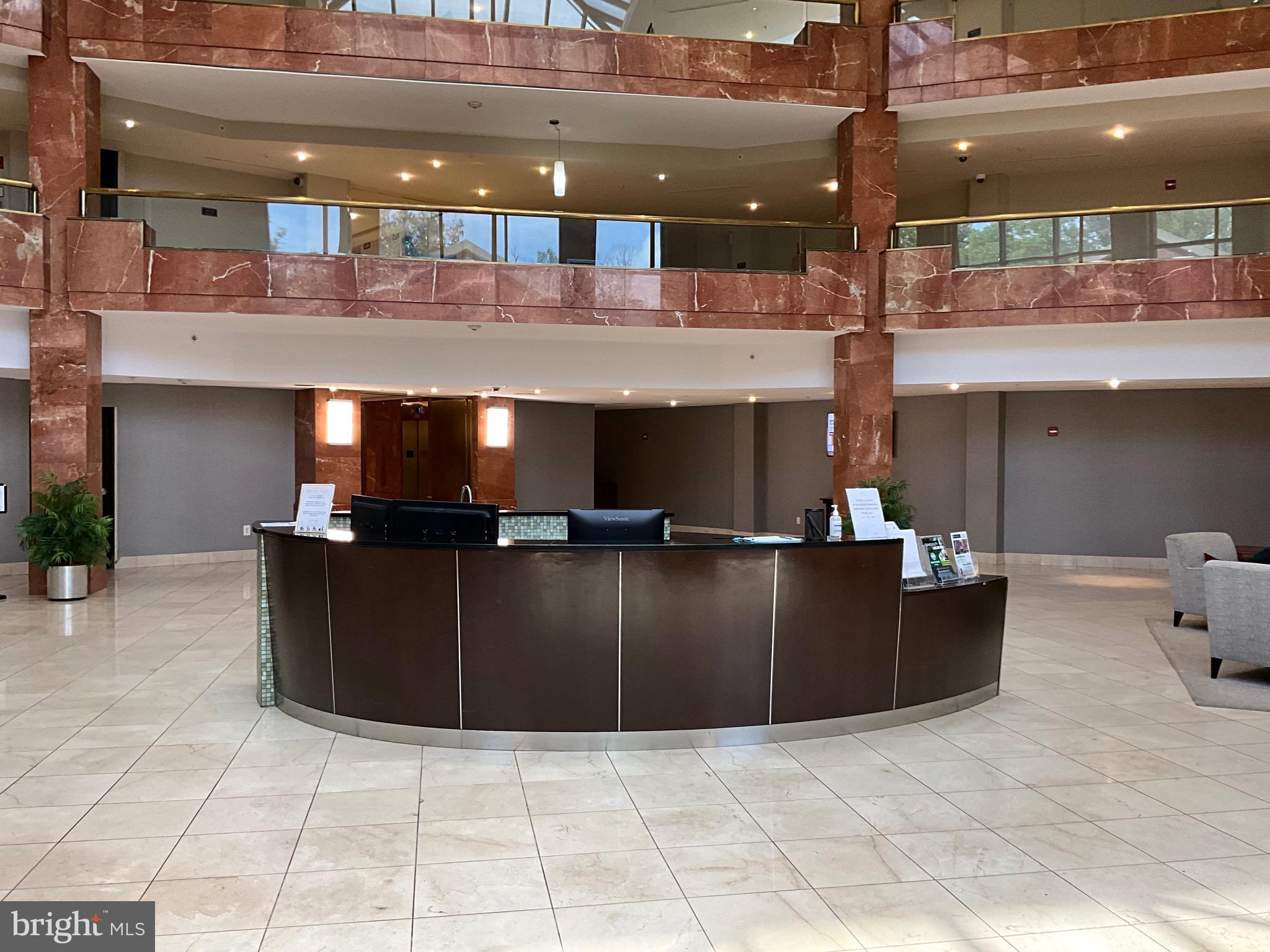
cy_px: 476
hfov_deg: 61.7
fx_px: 1064
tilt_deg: -0.8
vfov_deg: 48.2
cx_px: 635
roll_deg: -0.6
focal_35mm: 29
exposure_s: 1/60
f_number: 1.8
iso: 64
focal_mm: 3
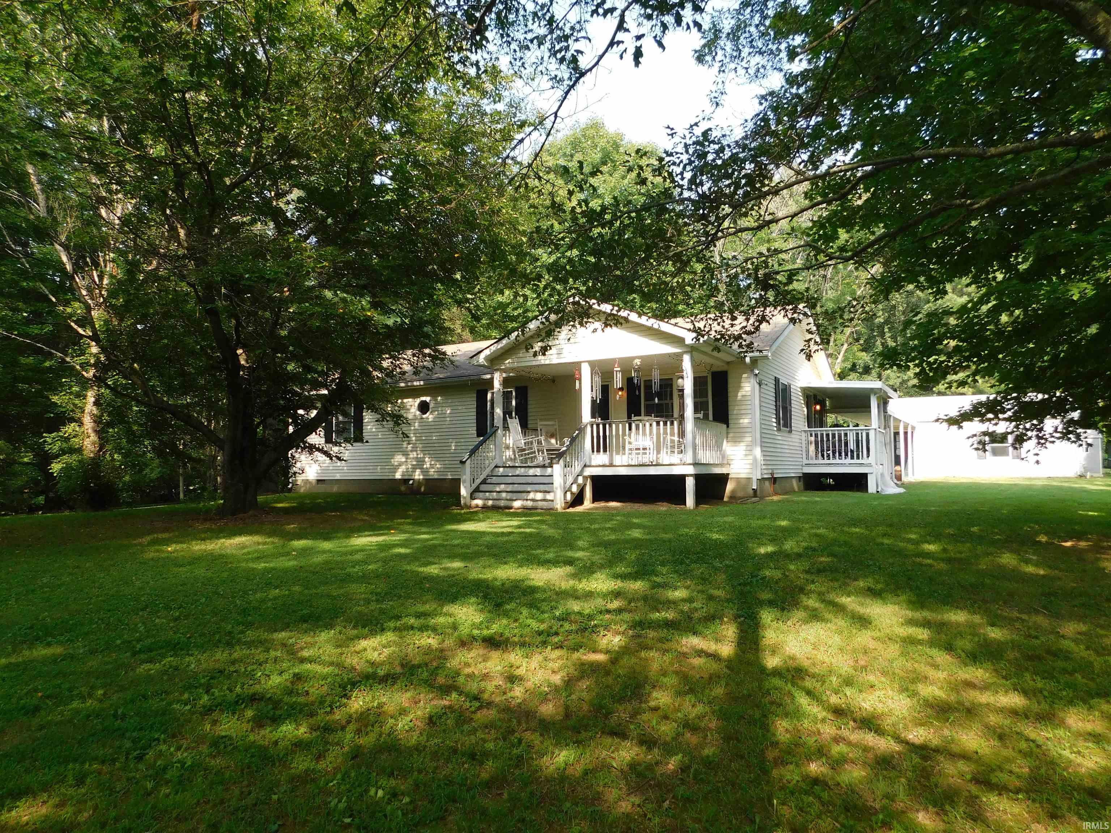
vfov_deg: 58.9
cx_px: 556
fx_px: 738
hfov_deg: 73.9
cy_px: 416
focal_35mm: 23
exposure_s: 1/320
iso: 125
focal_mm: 4
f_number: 3
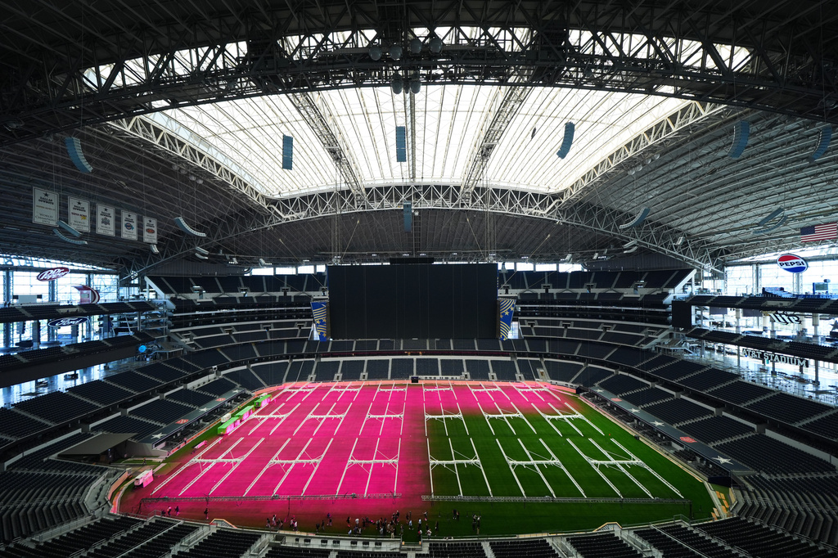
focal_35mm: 12
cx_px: 419
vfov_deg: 90.0
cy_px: 279
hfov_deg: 112.6
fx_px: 279
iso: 640
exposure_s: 1/320
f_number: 4
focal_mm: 12
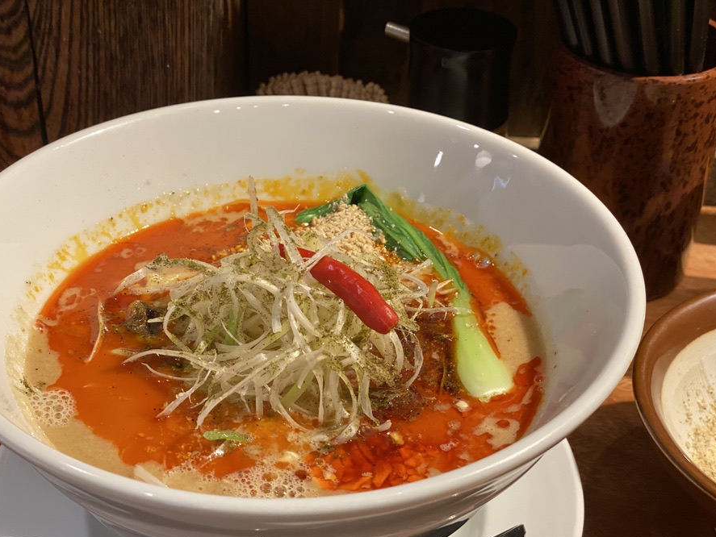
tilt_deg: -37.0
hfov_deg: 32.2
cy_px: 309
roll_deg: -0.8
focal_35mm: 60
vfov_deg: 24.4
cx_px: 333
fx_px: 1242
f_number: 2
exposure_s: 1/100
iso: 160
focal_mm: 6
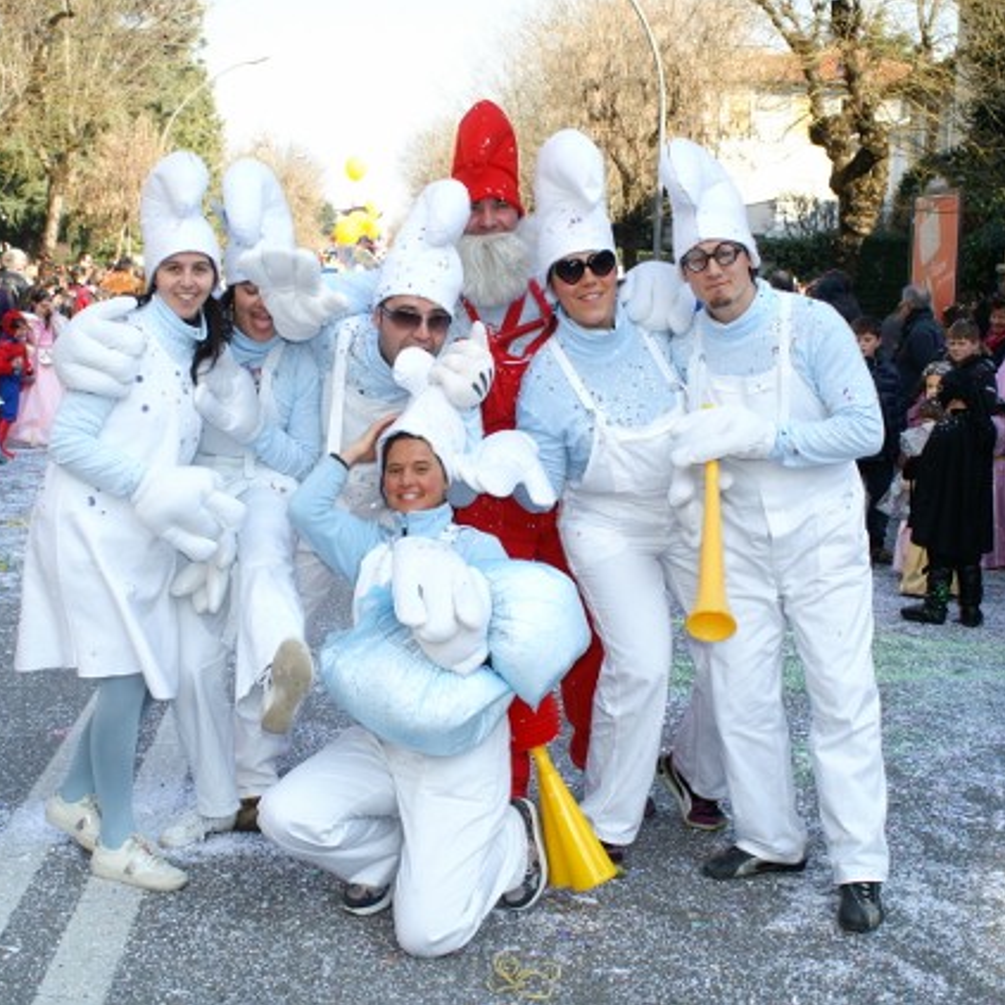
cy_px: 501
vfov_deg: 31.6
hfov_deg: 31.6
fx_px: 1774
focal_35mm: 54
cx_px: 463
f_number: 8
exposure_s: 1/160
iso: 200
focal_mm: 28
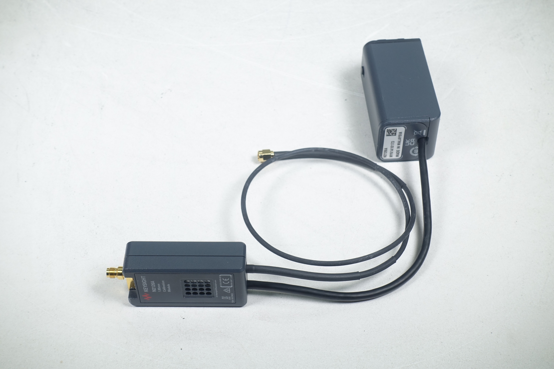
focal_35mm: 63
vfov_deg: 21.6
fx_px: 969
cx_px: 277
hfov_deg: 31.9
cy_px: 184
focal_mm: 22.95
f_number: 5.6
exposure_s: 1/125
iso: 125
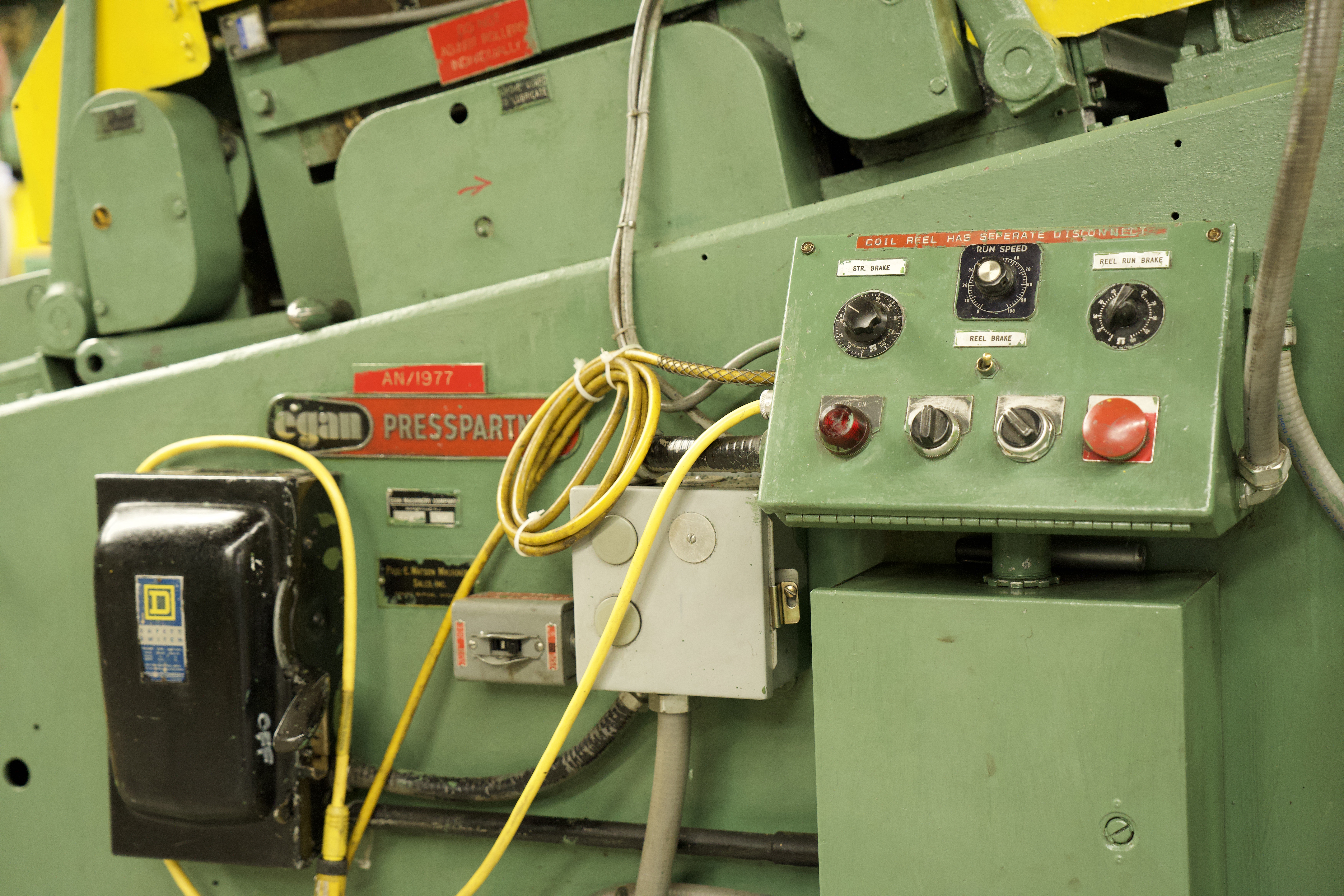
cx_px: 672
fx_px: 2240
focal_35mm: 60
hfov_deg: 33.4
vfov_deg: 22.6
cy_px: 448
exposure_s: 1/160
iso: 4000
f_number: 3.5
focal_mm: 60
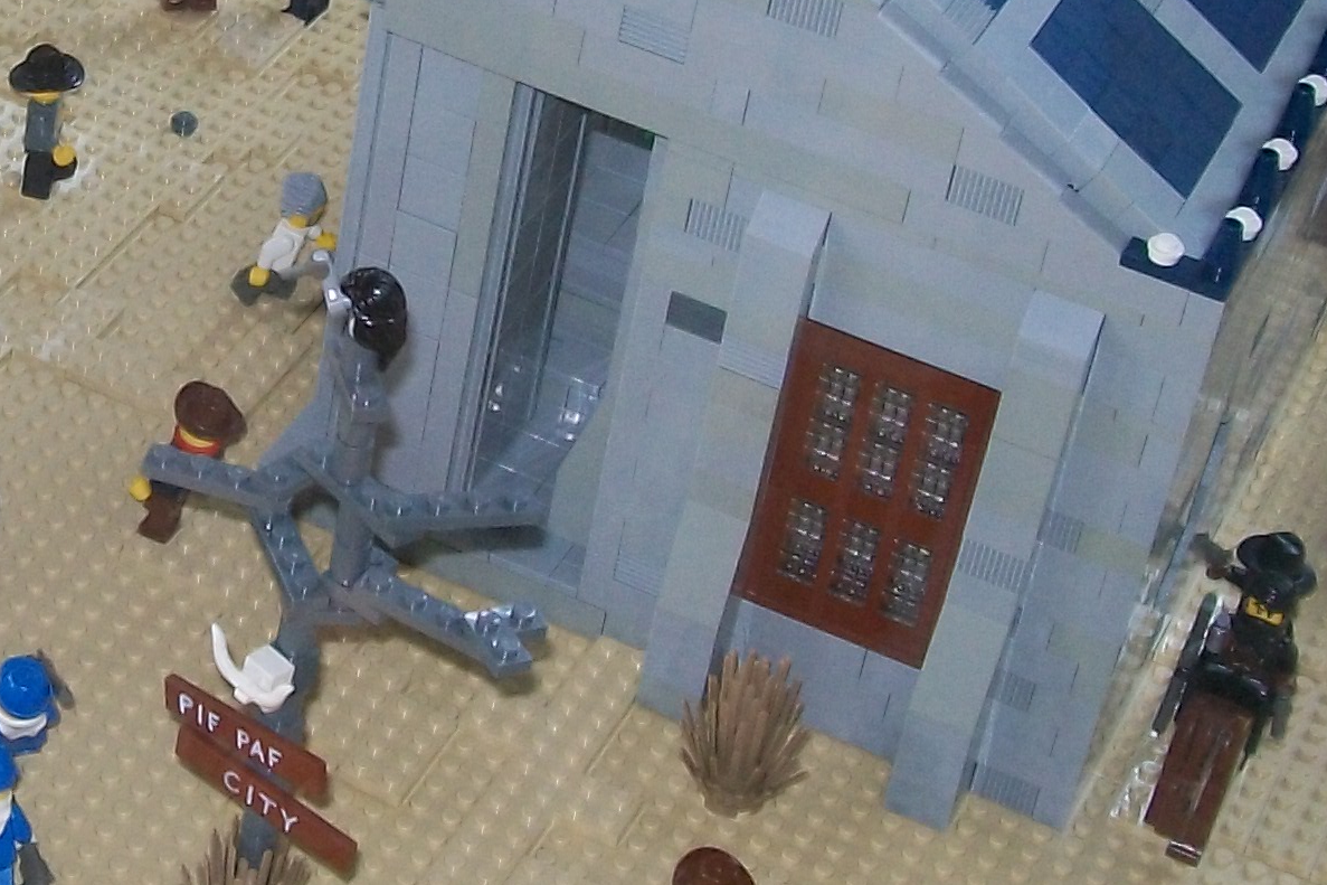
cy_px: 84
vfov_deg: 13.2
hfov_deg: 19.3
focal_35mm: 103
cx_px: 13
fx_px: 3796
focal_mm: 6
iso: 80
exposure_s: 1/30
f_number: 2.7
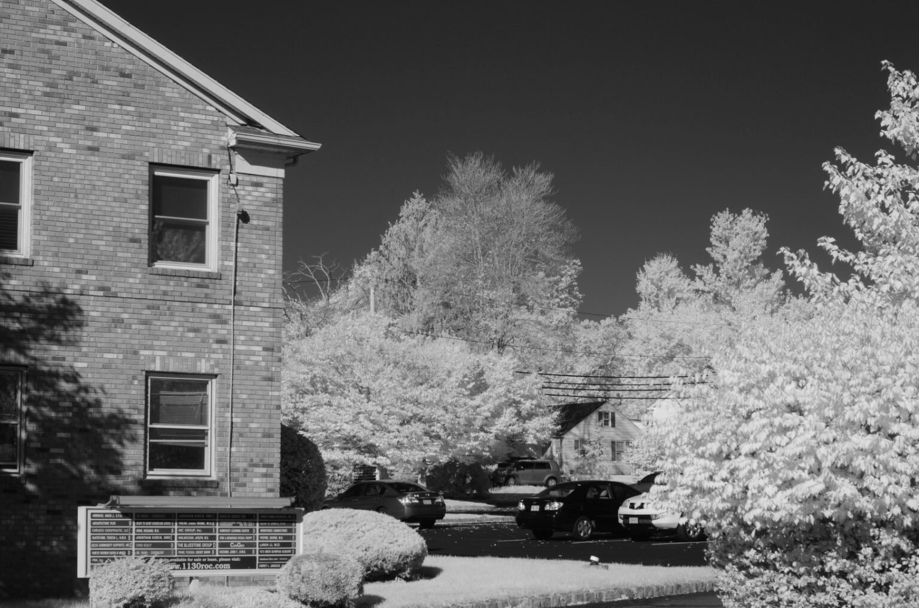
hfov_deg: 27.0
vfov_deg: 18.1
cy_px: 304
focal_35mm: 75
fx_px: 1910
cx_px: 460
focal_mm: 50
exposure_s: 1/400
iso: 200
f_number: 10
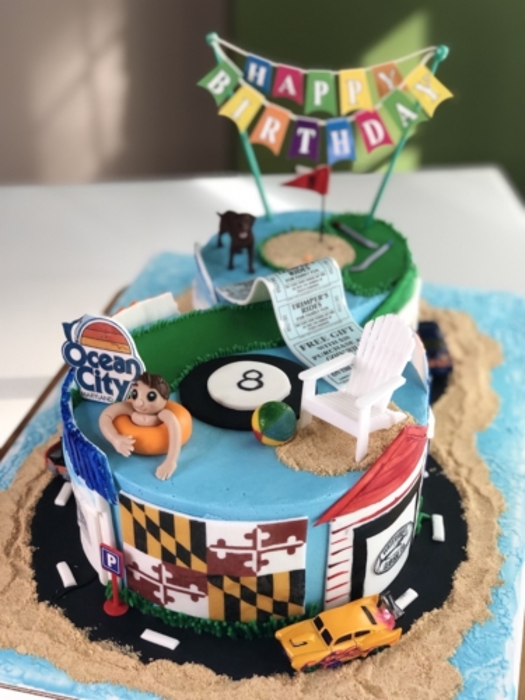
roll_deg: +0.9
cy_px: 350
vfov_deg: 33.8
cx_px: 262
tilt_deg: -31.6
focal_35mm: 57
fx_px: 1153
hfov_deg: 25.7
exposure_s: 1/30
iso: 80
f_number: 2.8
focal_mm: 6.6
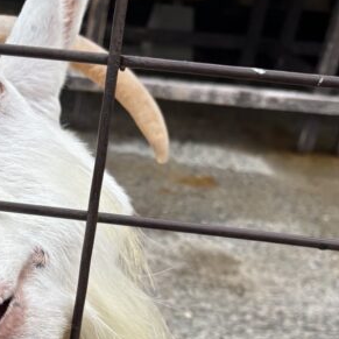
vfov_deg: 20.1
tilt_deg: -32.0
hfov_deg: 20.7
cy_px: 400
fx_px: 897
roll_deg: -6.4
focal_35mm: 81
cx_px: 5
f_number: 1.6
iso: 50
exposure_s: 1/1616
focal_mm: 5.96
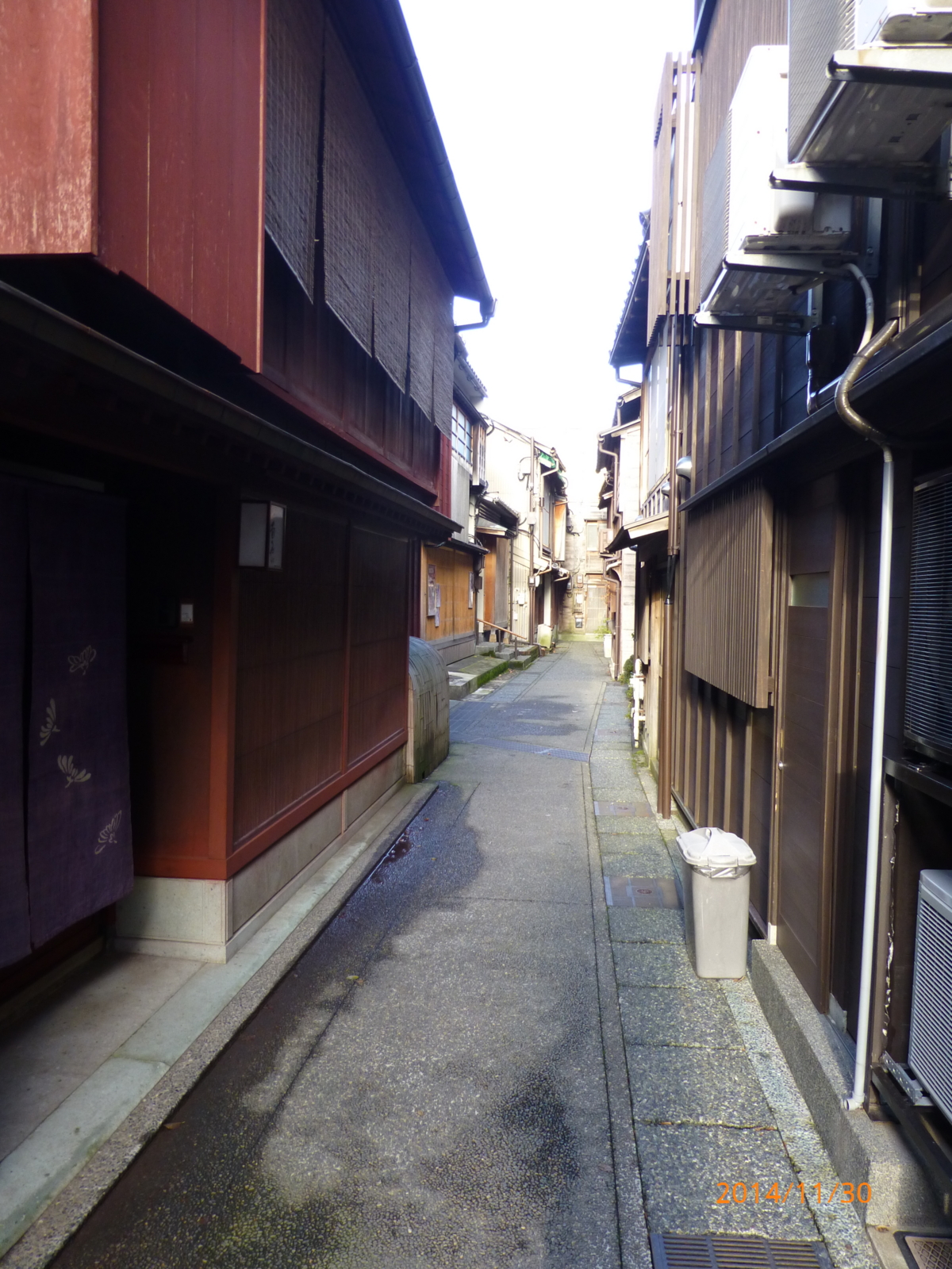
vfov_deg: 71.6
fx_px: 880
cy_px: 634
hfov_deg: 56.8
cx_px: 476
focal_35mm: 24
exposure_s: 1/60
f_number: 3.3
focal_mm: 4.3
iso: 160
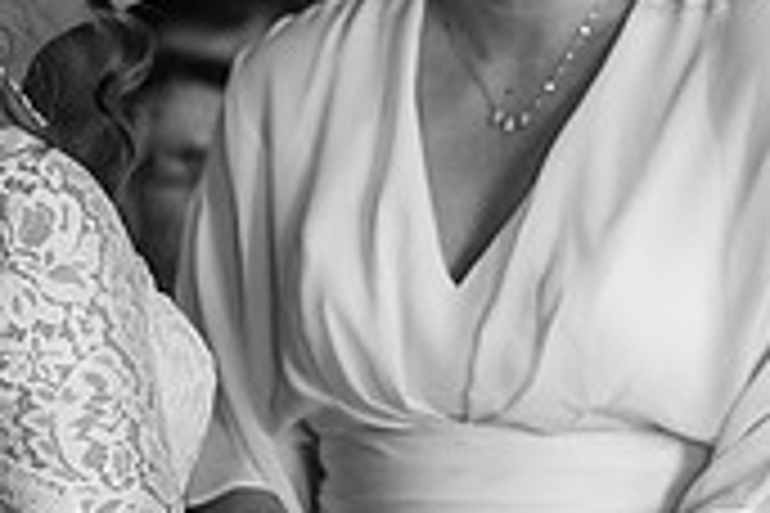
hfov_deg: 9.2
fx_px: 4791
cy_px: 243
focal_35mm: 224
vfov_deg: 6.1
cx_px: 374
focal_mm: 66
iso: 400
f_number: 2.8
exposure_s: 1/200
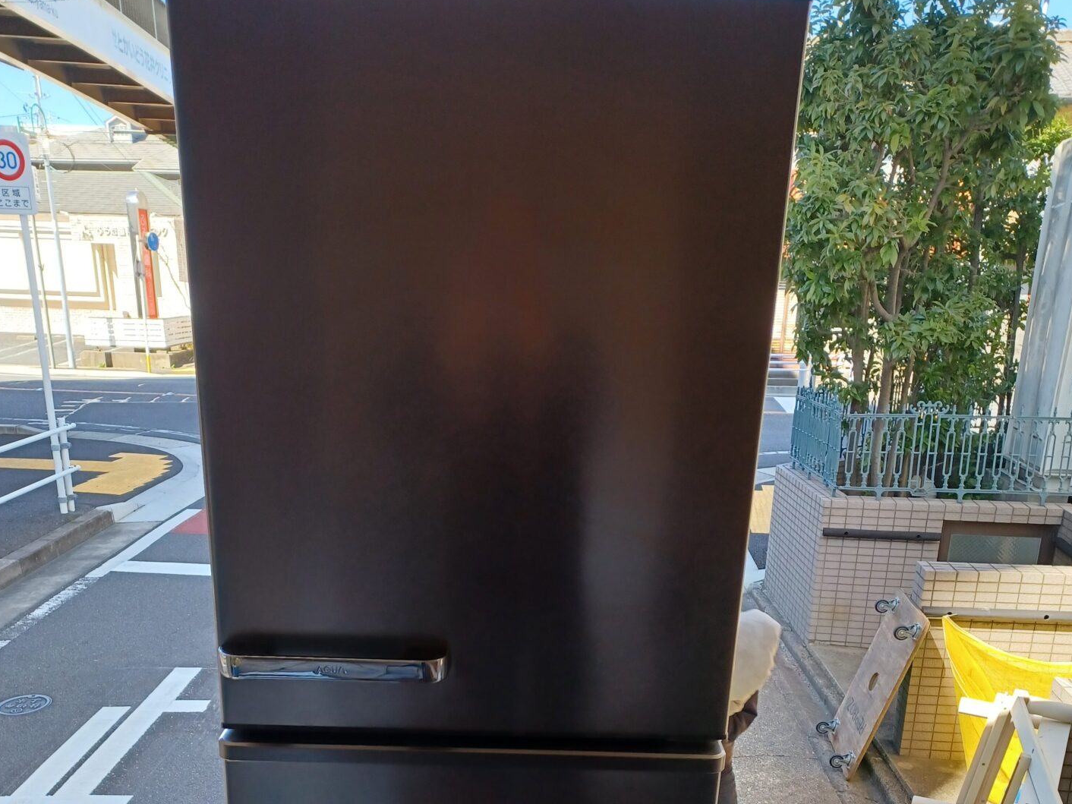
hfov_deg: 54.0
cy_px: 646
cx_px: 540
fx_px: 1053
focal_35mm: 34
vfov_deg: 40.1
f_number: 1.8
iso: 64
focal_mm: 4.6
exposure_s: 1/100
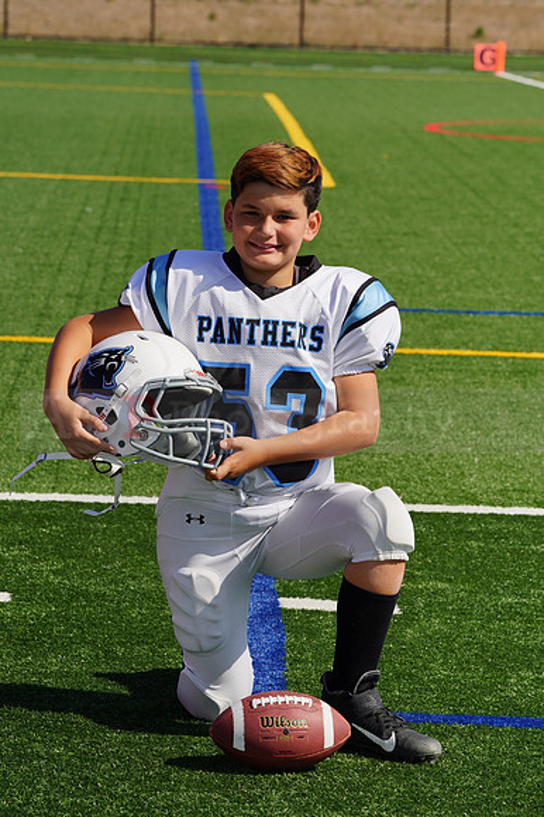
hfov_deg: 7.9
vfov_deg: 11.9
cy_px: 408
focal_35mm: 173
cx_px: 272
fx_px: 3926
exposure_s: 1/250
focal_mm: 173
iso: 100
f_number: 13
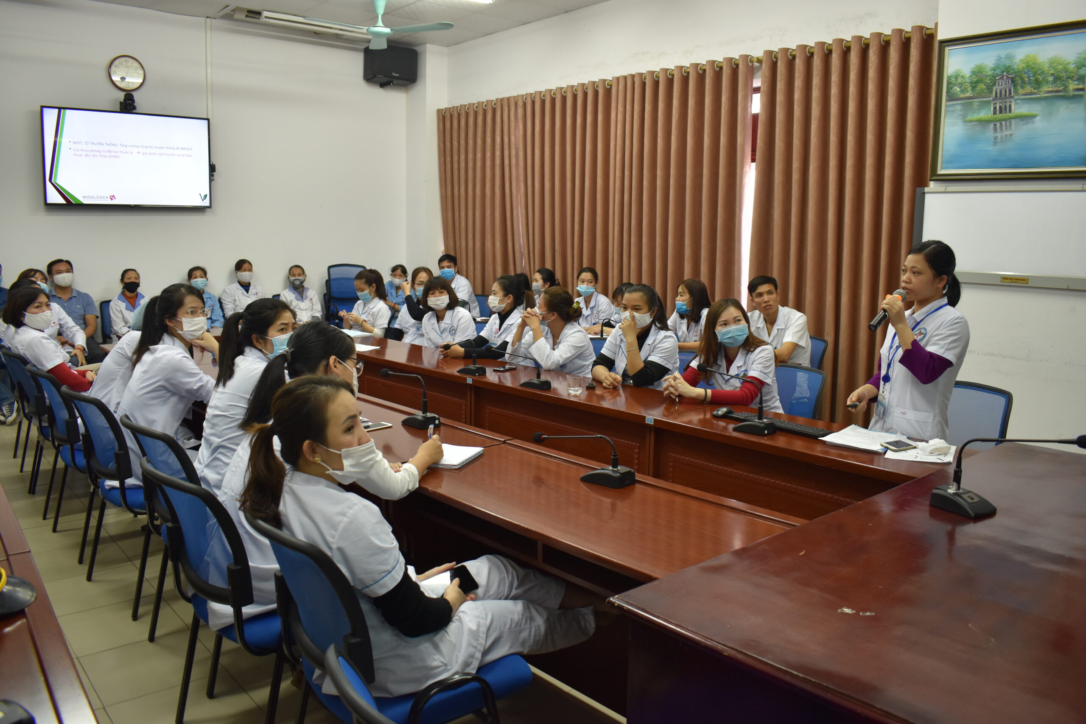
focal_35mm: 27
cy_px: 362
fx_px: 814
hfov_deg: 67.4
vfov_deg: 47.9
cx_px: 543
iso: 400
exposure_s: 1/40
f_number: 4.5
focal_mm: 18
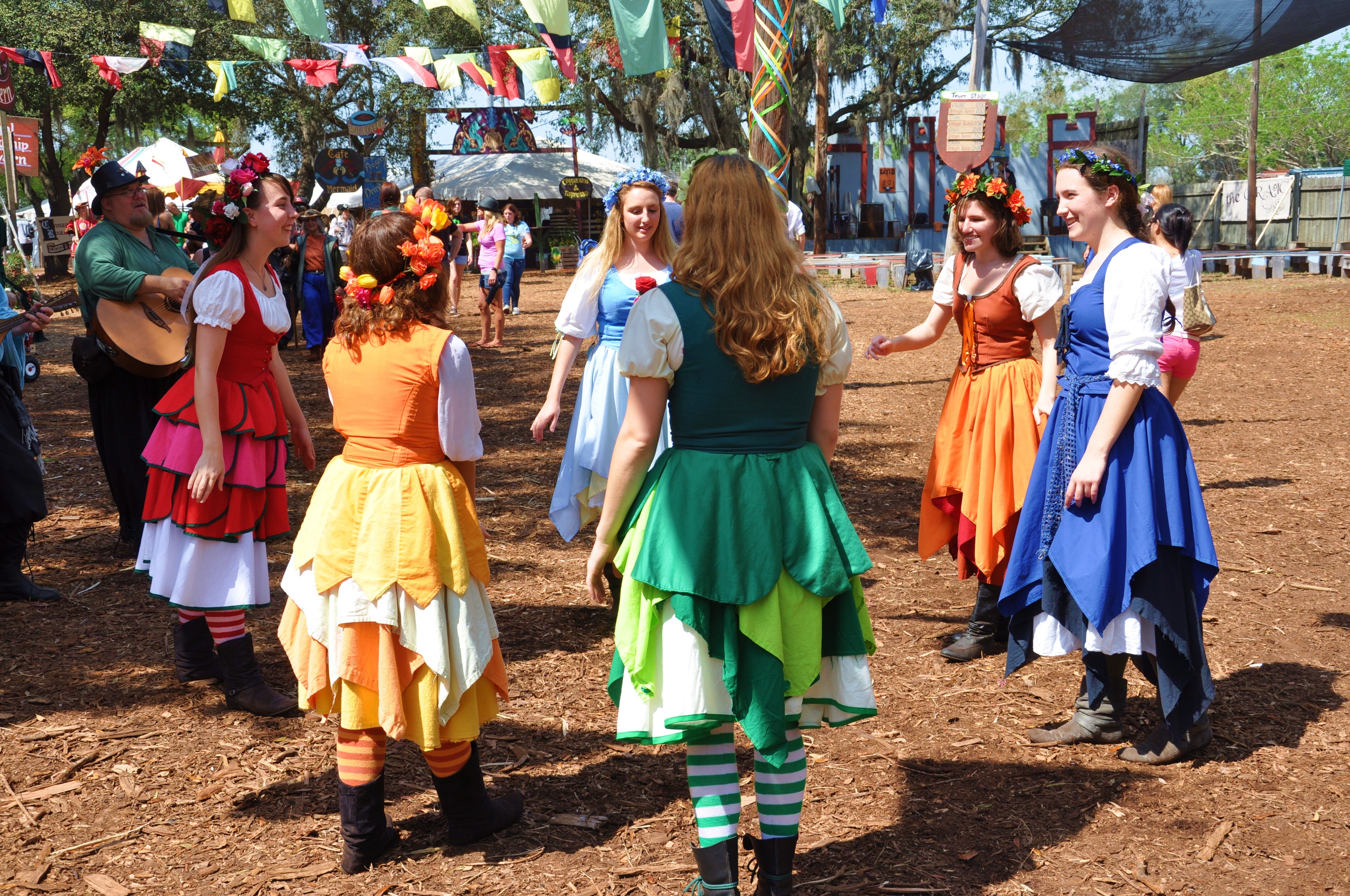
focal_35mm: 45
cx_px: 675
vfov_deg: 29.8
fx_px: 1685
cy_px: 448
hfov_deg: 43.7
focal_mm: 30
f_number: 9
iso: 200
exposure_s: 1/320
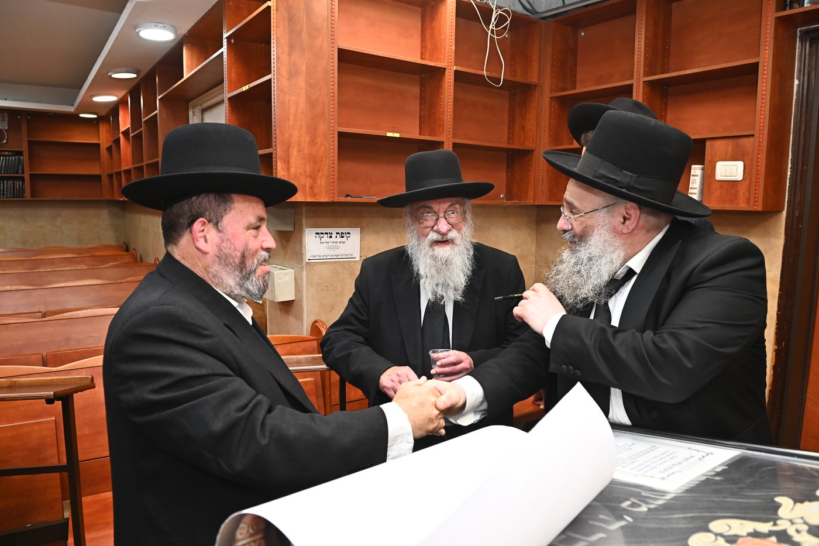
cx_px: 410
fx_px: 546
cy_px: 273
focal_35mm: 24
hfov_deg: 73.8
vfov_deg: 53.1
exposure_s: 1/200
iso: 2500
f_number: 5.6
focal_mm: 24
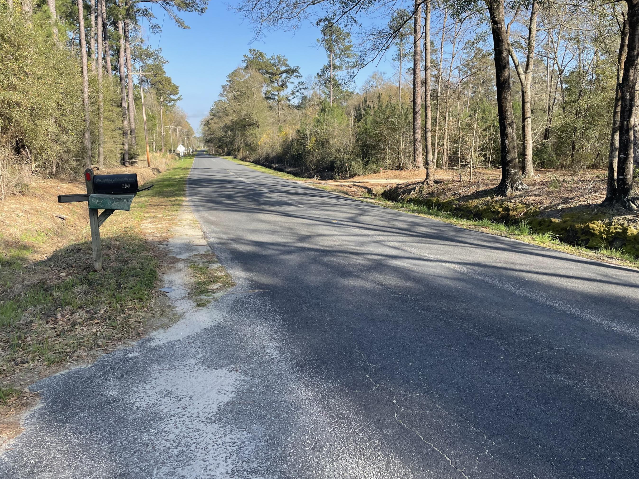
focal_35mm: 29
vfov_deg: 48.2
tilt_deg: -8.3
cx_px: 322
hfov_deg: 61.7
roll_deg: +1.0
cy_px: 227
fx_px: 535
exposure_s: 1/1208
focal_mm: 4.2
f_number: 1.6
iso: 32
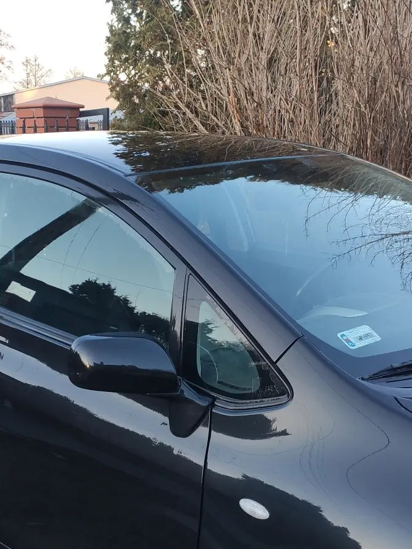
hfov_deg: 28.7
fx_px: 793
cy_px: 351
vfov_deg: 37.9
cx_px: 108
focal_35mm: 50
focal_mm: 4.77
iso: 126
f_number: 1.75
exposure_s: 1/100
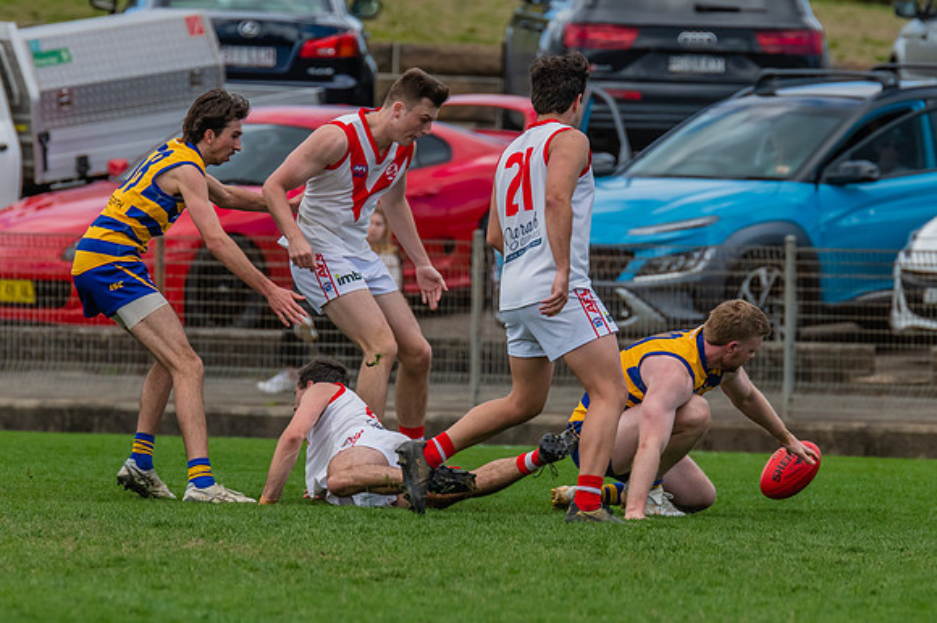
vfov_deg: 2.1
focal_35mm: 657
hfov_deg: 3.1
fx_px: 17095
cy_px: 196
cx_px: 549
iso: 800
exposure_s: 1/1600
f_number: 7.1
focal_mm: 420
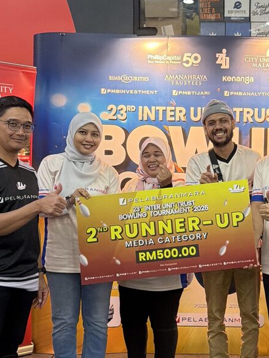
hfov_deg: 25.2
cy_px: 181
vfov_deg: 33.8
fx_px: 590
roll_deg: -1.2
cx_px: 218
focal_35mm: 57
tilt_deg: -2.0
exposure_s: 1/100
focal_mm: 6.76
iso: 400
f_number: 1.78
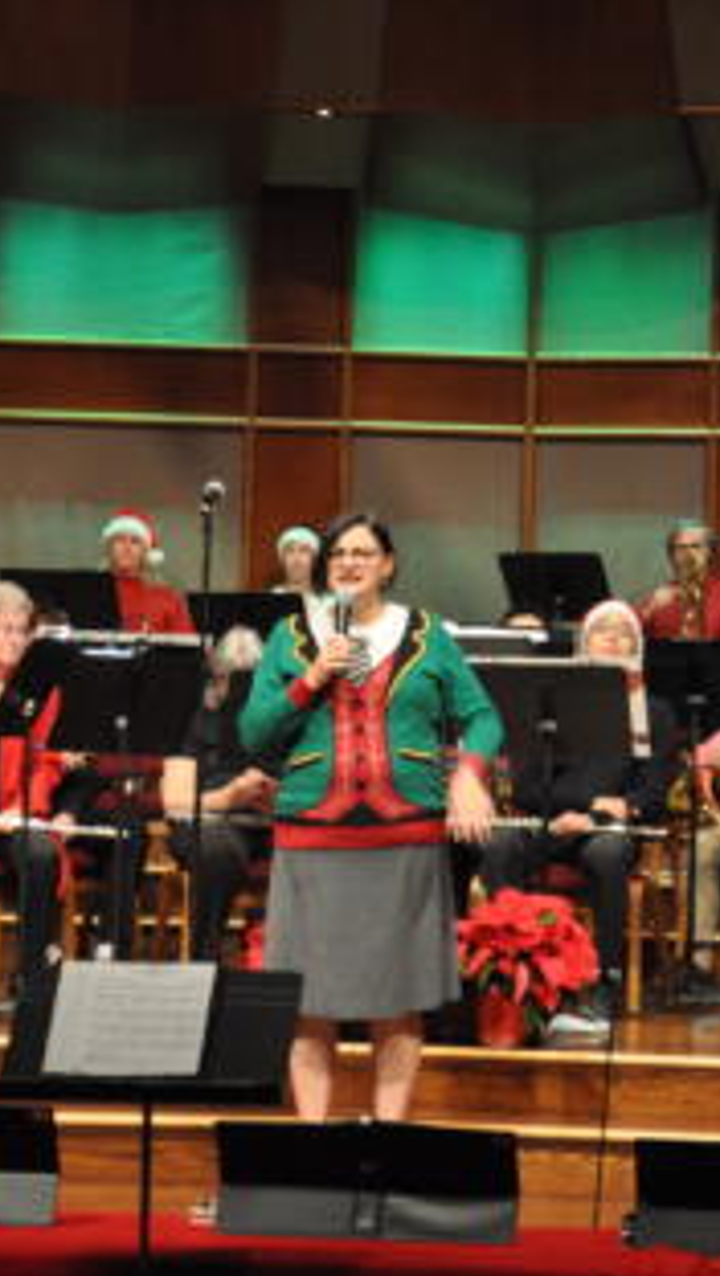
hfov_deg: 9.2
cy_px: 644
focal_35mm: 133
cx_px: 393
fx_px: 4498
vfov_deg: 16.2
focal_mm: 55
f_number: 5.6
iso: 1400
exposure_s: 1/30
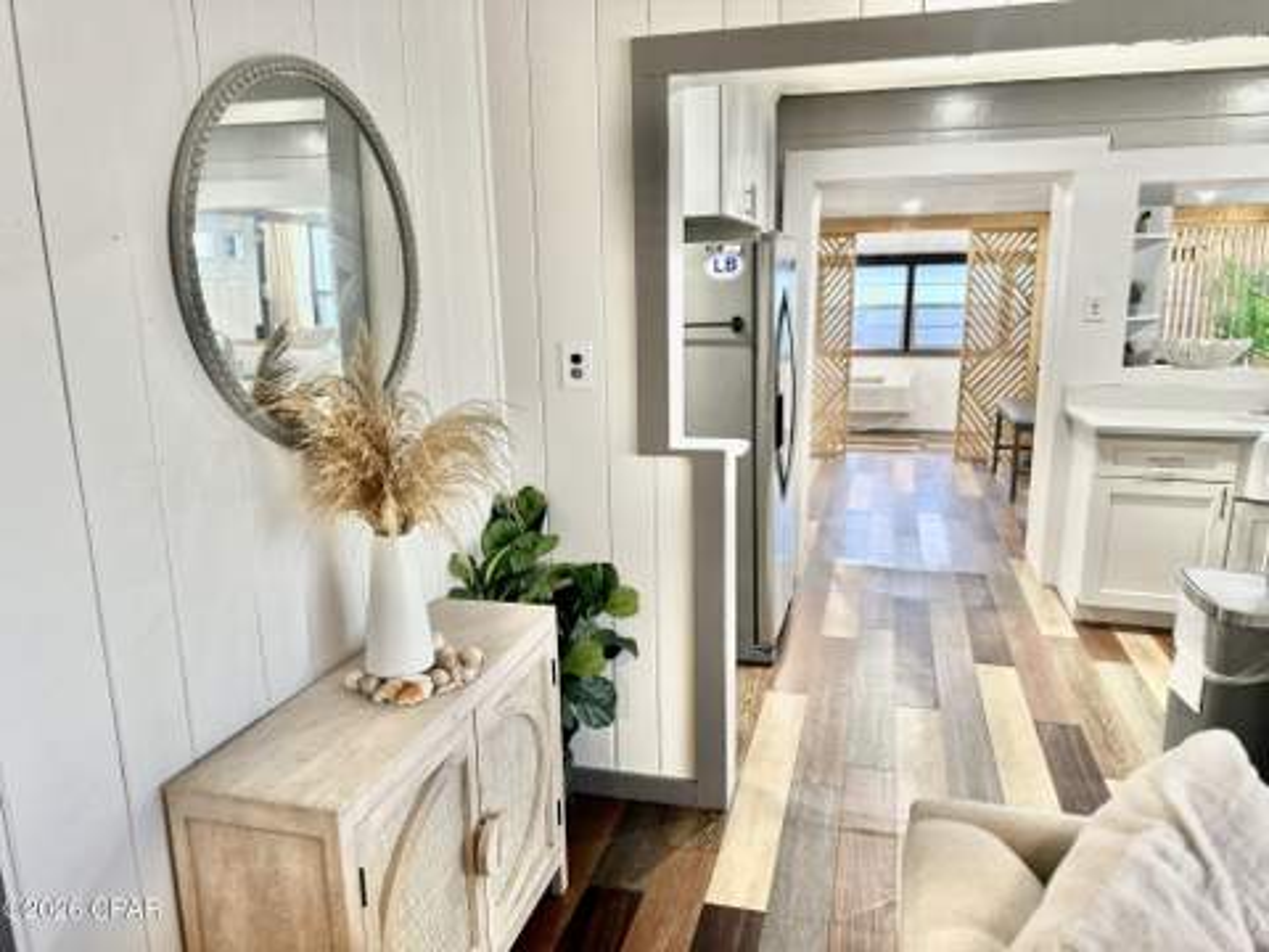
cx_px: 634
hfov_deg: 71.6
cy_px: 476
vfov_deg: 56.8
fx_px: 880
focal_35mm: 24
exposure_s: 1/60
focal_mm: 6.86
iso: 250
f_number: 1.78
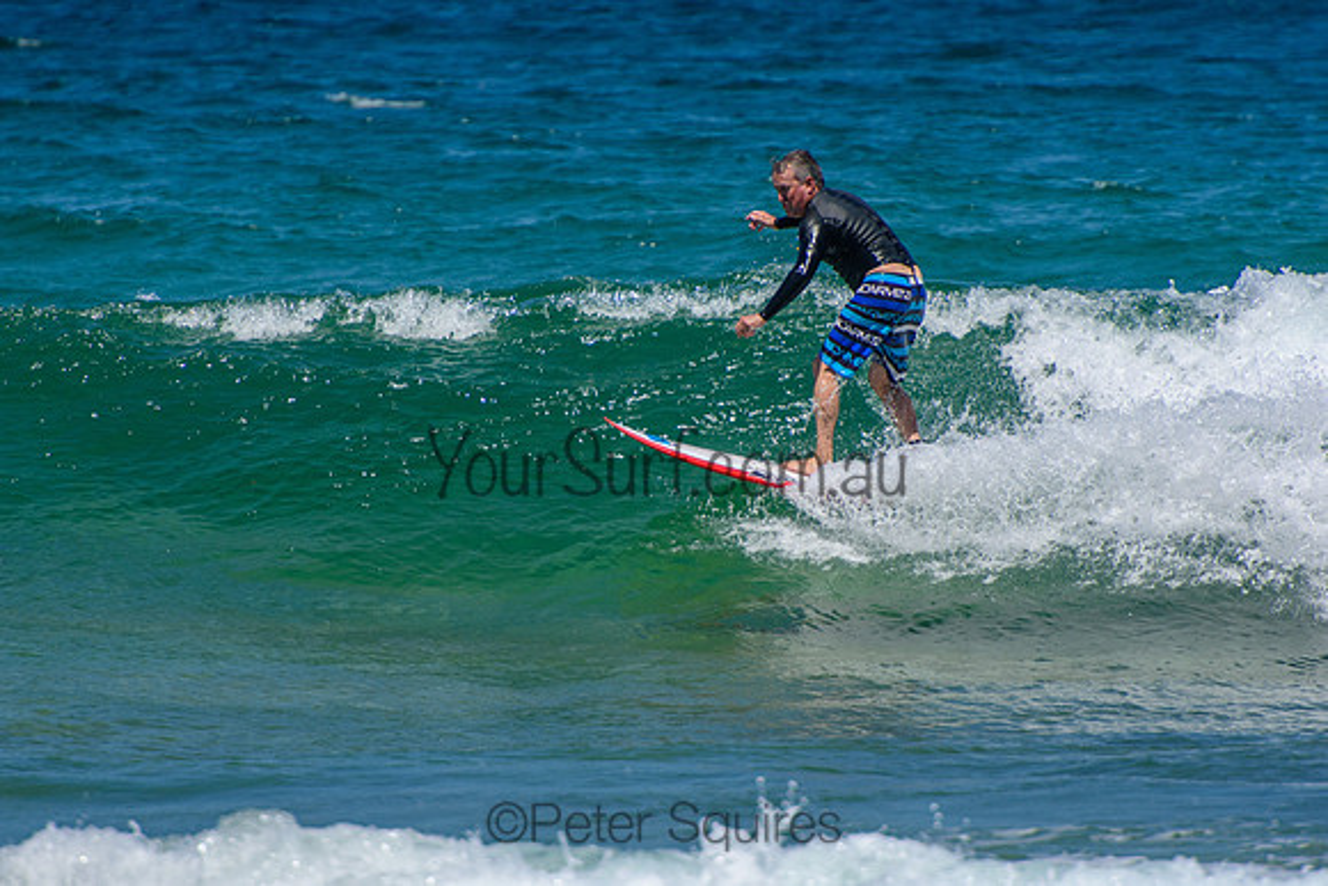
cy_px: 443
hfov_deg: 3.4
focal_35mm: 600
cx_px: 664
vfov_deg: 2.3
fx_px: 22137
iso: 250
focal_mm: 400
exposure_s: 1/2000
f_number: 5.6
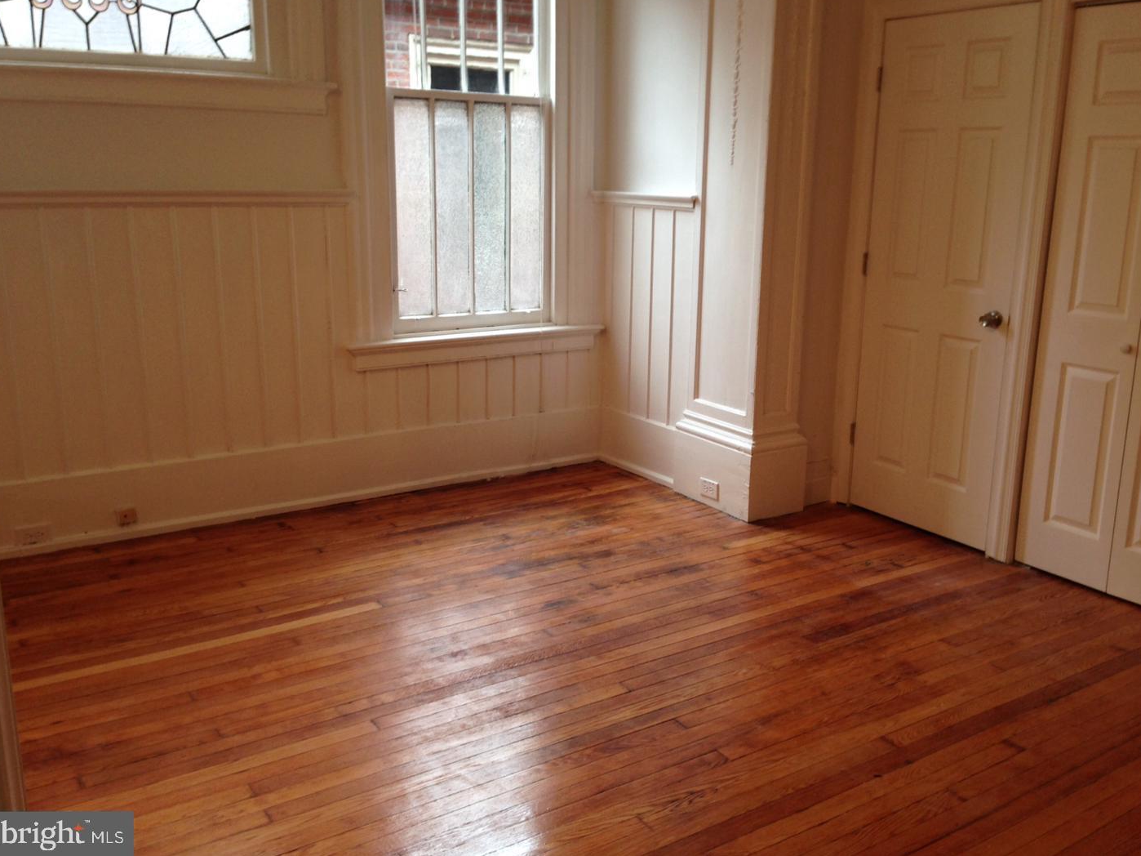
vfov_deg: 41.8
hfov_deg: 54.0
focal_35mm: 34
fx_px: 1121
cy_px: 417
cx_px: 578
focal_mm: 4.12
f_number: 2.4
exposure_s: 1/20
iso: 50
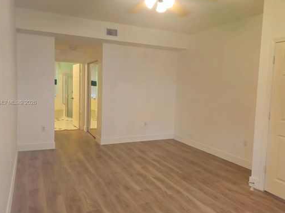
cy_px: 103
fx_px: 239
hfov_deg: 61.7
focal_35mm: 29
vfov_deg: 48.2
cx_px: 146
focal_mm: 6.3
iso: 64
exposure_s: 1/60
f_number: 1.7
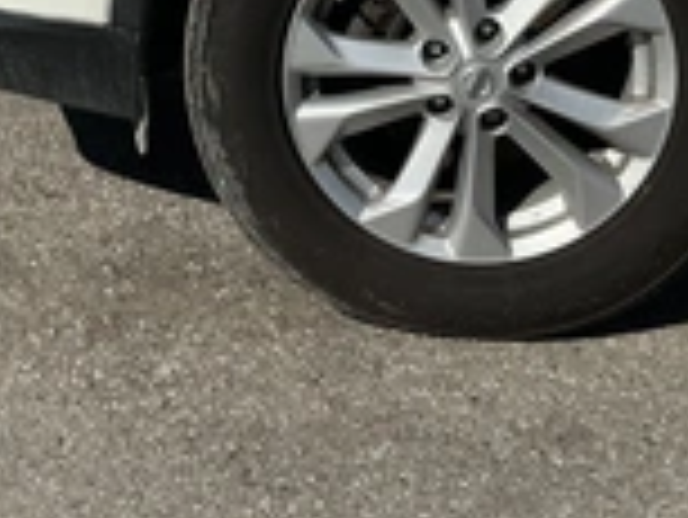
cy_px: -126
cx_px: 229
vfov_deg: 18.9
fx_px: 1452
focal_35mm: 73
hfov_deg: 26.5
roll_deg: -2.1
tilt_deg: -11.3
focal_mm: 3
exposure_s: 1/4785
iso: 25
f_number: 1.8
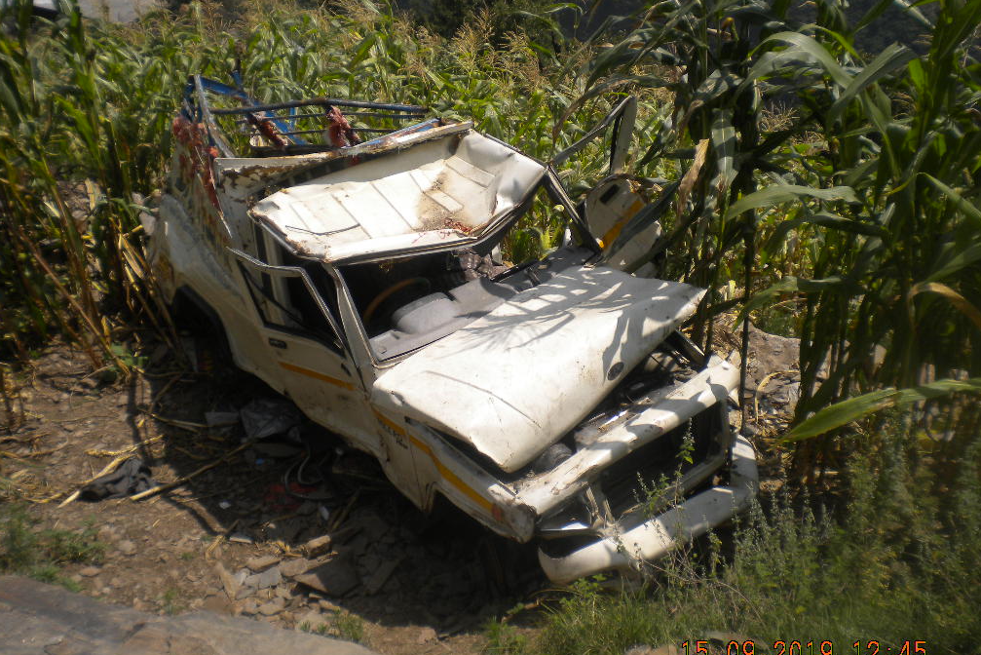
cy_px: 357
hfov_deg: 51.9
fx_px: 1008
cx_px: 488
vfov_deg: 35.9
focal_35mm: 37
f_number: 4.6
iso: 80
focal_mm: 6.3
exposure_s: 1/900
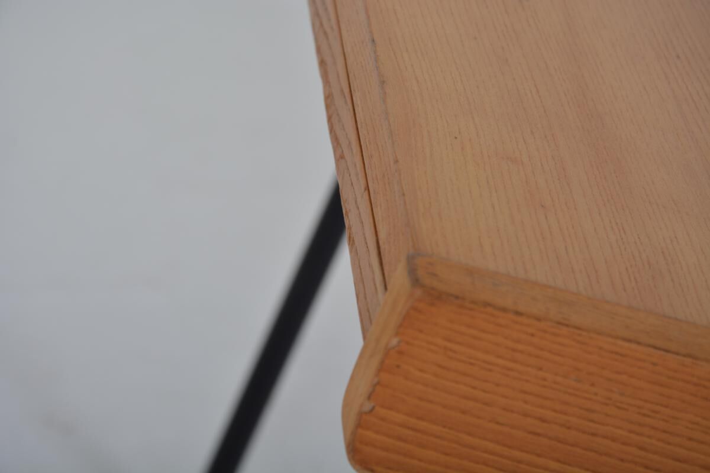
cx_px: 355
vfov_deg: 11.4
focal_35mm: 120
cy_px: 236
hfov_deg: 17.1
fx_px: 2366
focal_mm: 80
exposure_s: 1/160
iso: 320
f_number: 8
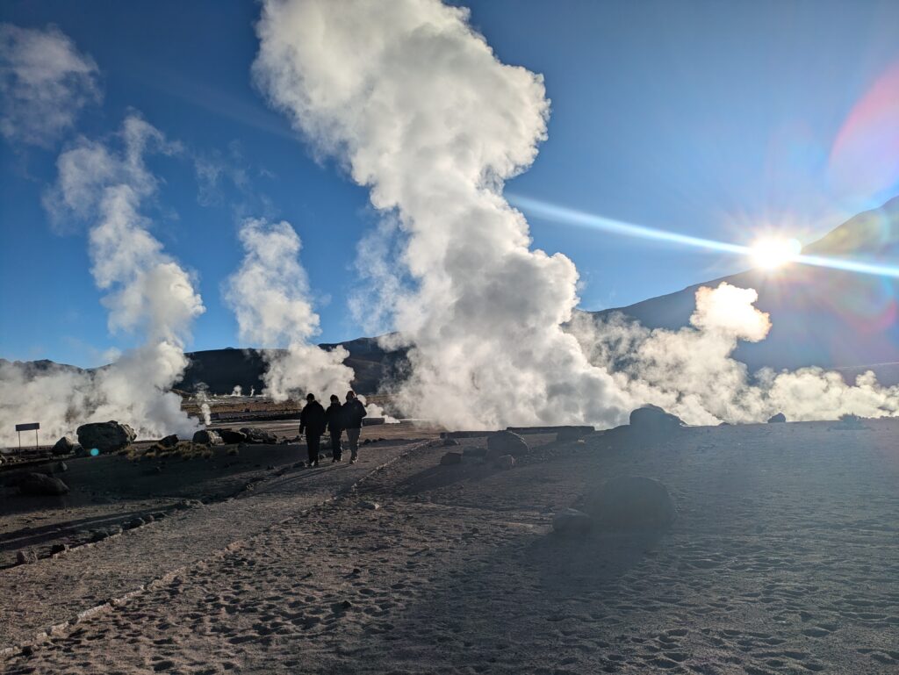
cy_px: 338
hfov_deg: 69.4
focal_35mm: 25
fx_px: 650
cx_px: 450
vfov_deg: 54.9
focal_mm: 5.43
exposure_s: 1/10101
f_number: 1.89
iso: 51
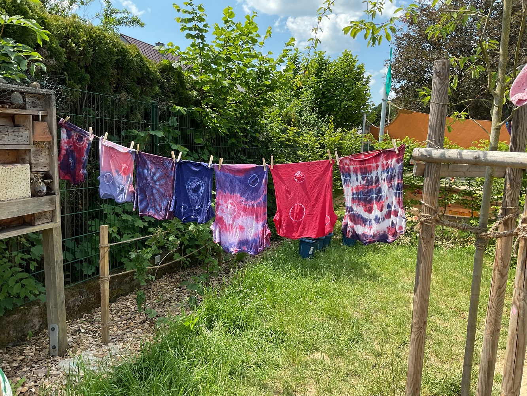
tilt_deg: -8.1
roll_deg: -1.8
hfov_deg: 61.7
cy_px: 198
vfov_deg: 48.2
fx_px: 442
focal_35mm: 29
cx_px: 264
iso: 16
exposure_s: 1/491
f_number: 1.8
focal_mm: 3
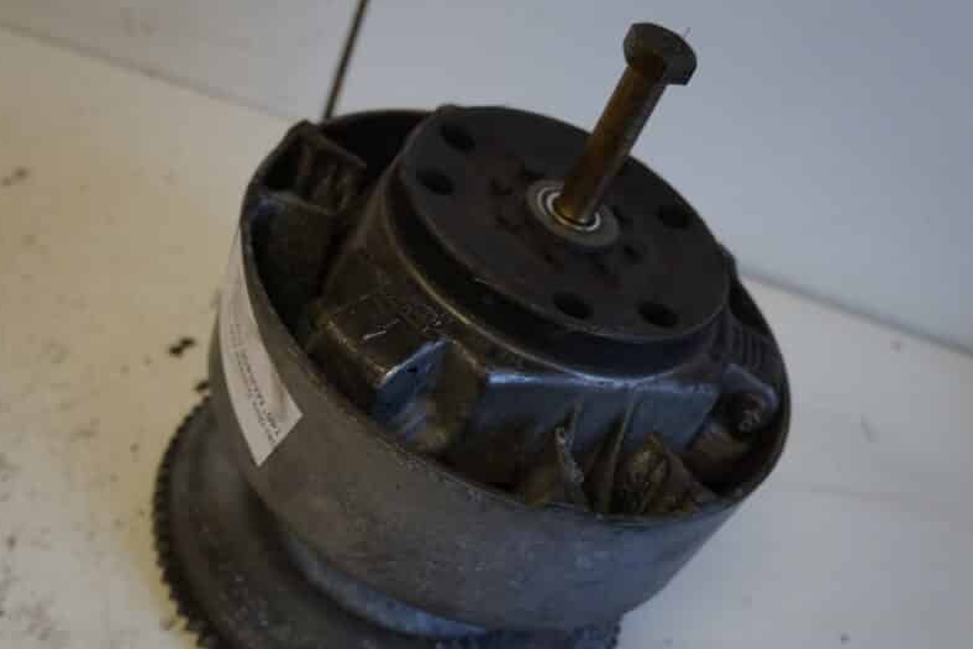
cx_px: 446
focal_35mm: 39
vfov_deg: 34.0
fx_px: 1054
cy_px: 420
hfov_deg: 49.5
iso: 500
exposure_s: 1/60
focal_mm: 20
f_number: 3.5
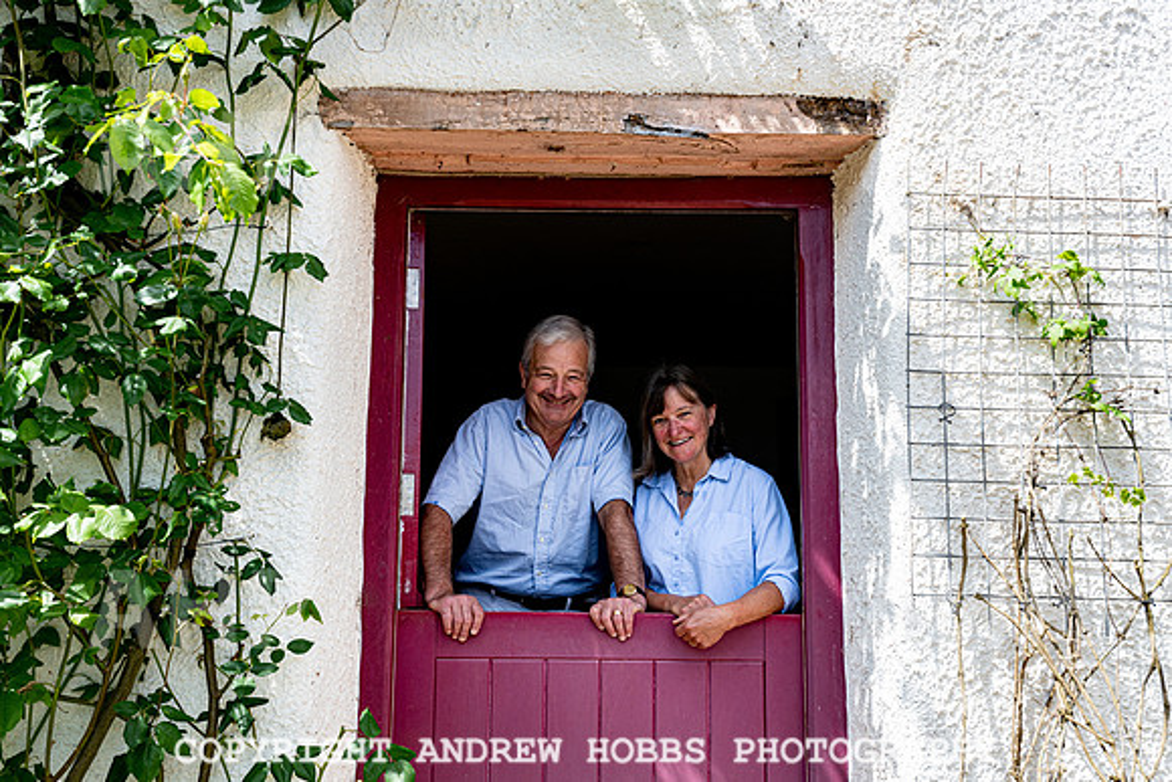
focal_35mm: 37
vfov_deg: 35.6
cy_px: 391
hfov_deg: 51.4
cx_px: 586
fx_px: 1217
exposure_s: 1/320
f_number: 5
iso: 250
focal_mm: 35
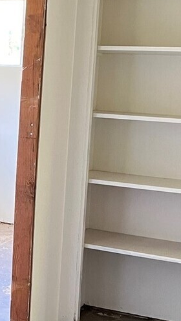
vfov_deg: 25.9
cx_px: -61
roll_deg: -1.6
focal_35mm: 82
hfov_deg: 14.1
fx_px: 699
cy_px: 160
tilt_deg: -4.9
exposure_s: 1/60
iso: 320
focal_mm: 5.1
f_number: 1.6
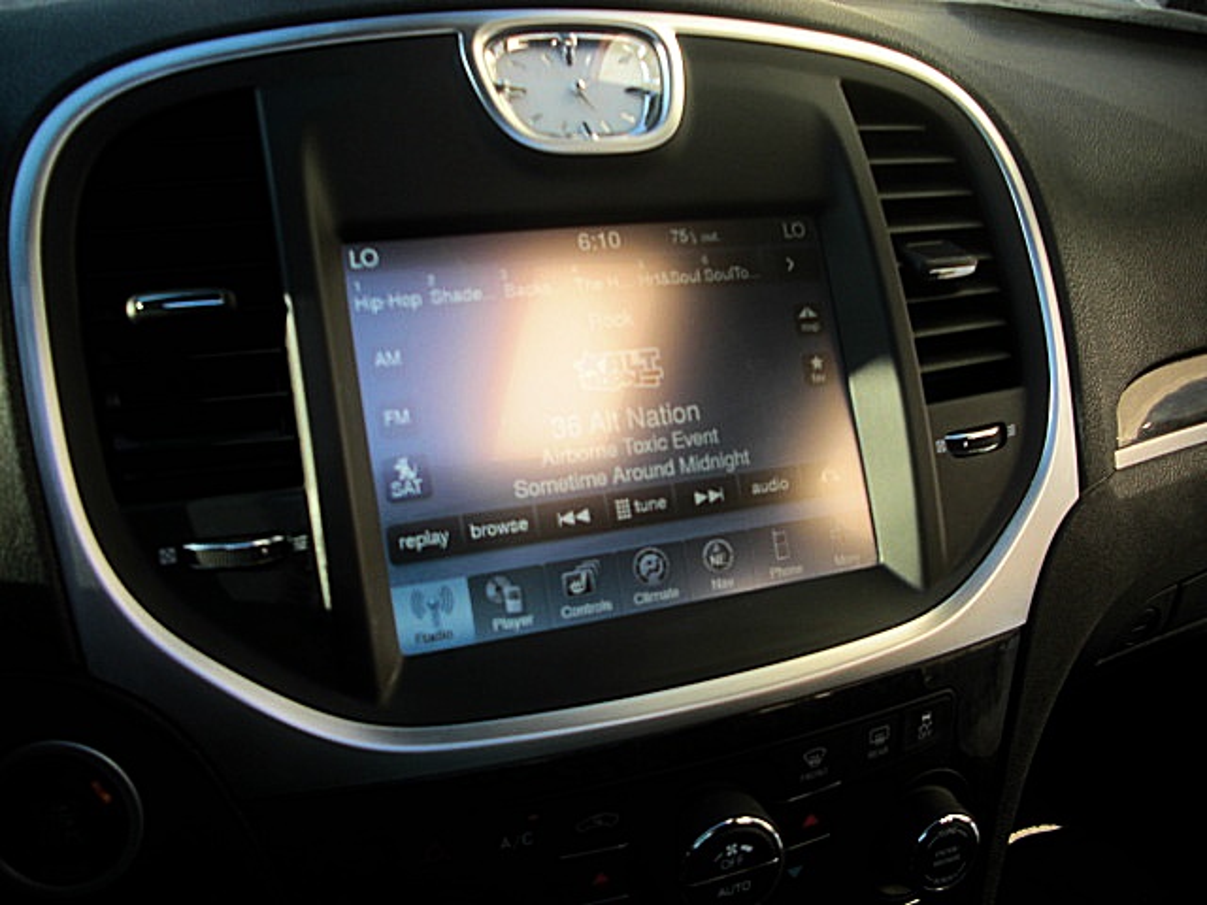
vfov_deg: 39.7
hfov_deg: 51.4
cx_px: 604
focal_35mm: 36
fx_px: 1255
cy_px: 452
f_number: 2.8
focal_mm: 6.3
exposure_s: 1/125
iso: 50
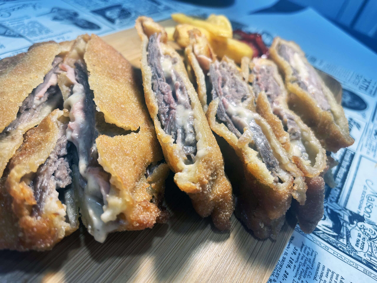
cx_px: 188
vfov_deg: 53.1
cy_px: 142
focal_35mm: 26
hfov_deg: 67.3
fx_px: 283
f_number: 1.6
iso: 32
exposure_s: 1/120
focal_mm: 5.1
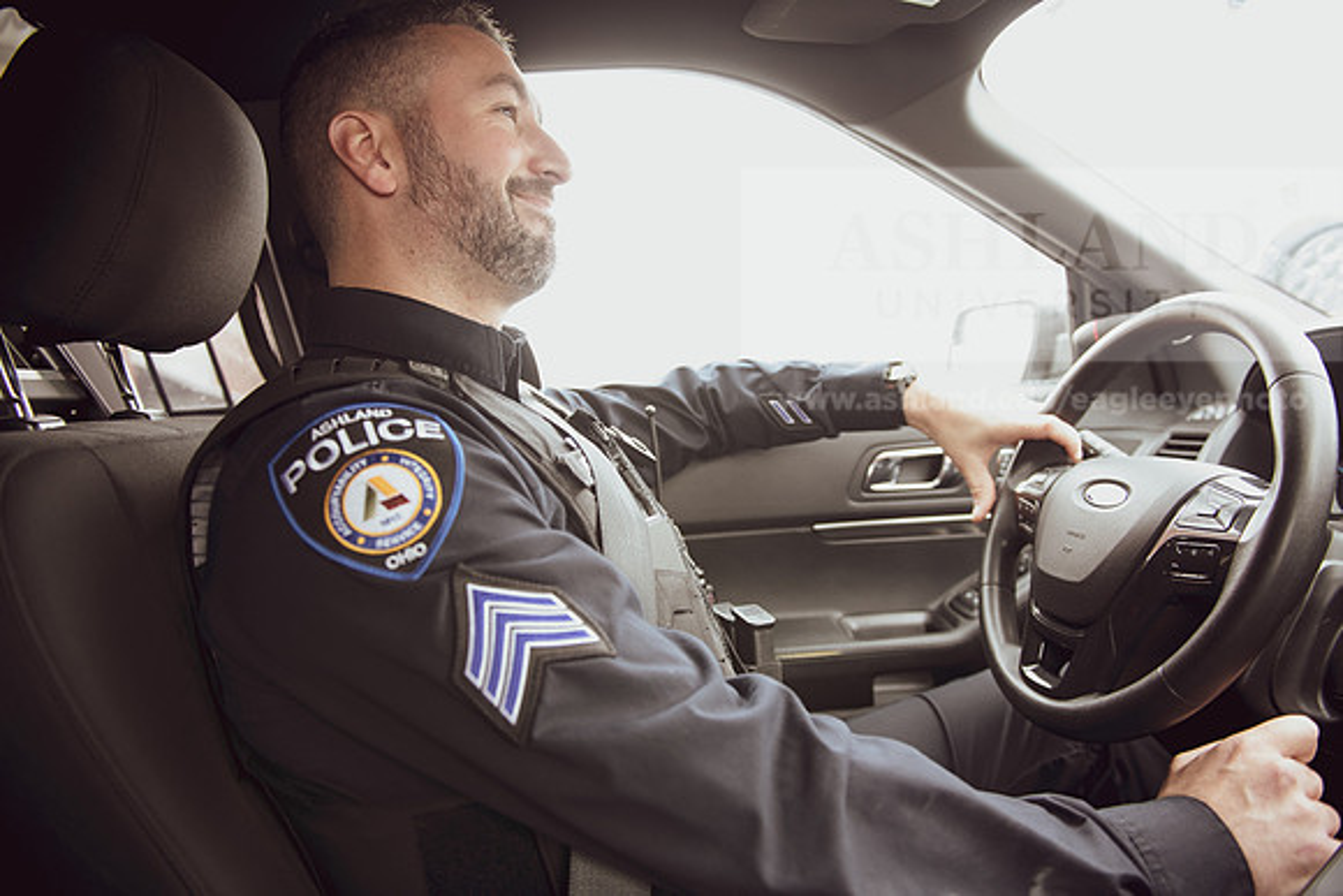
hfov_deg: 73.7
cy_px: 448
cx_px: 672
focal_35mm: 24
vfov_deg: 53.2
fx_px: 896
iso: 1000
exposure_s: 1/160
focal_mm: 24
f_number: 3.2
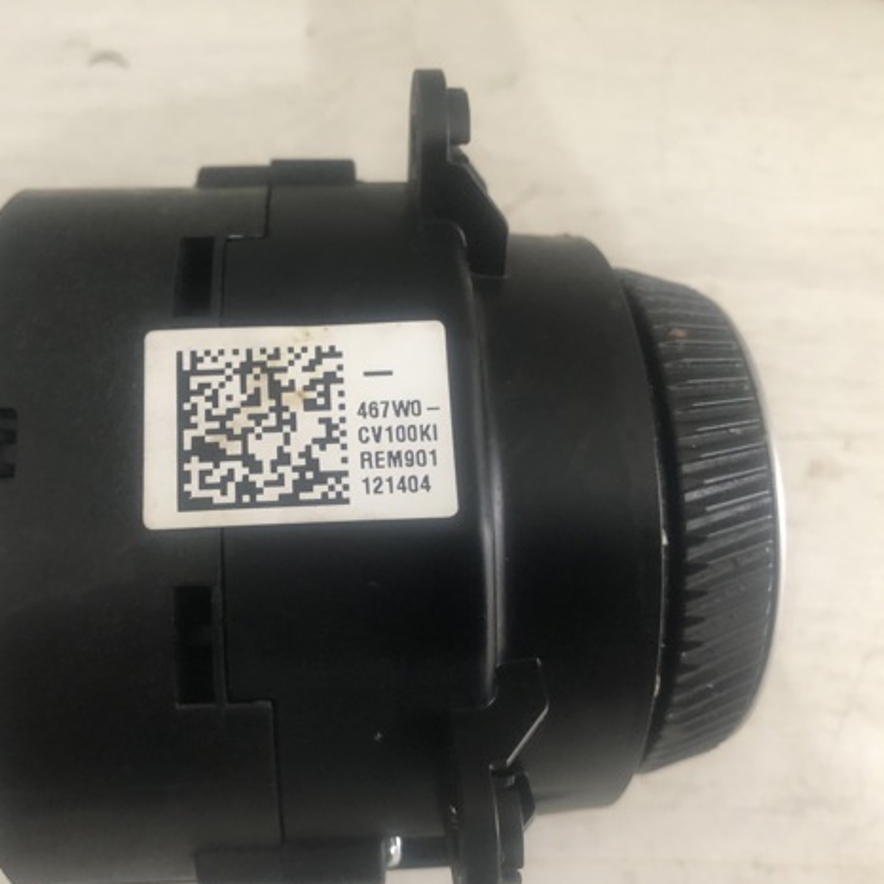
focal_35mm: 34
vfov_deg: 48.4
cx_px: 343
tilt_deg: -75.7
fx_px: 982
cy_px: 451
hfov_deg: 48.1
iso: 100
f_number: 1.8
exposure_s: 1/13
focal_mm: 3.99
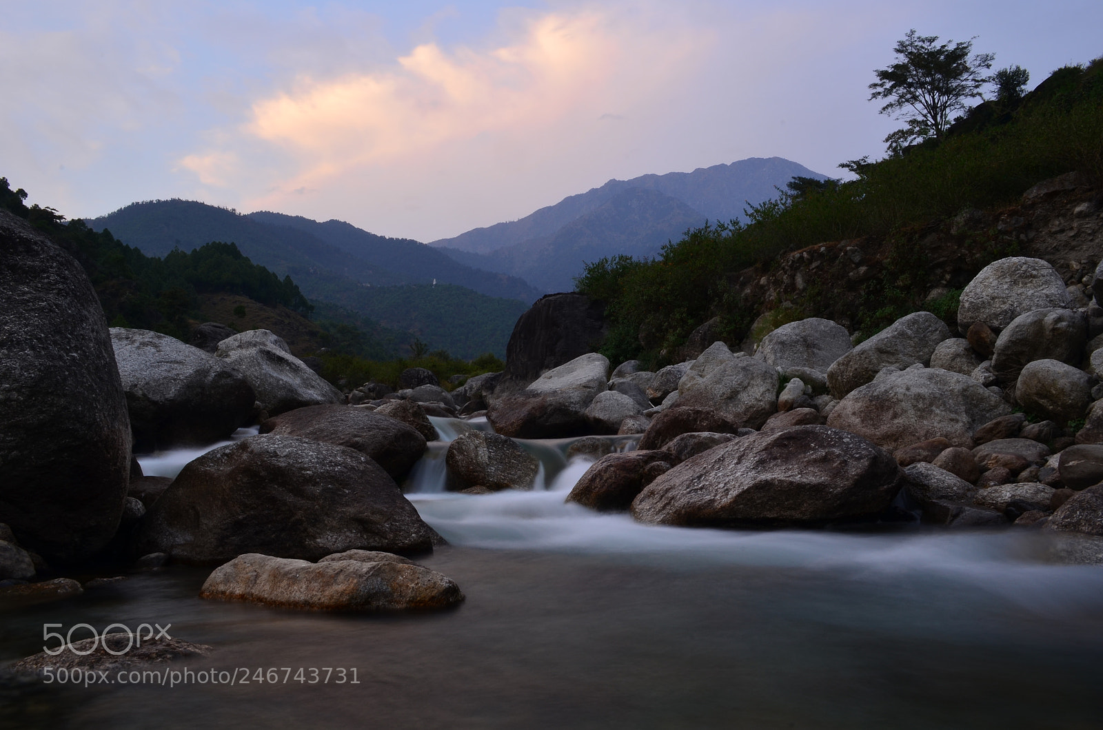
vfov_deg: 47.7
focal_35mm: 27
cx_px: 552
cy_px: 365
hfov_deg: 67.5
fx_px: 825
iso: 100
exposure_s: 3
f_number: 22
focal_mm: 18
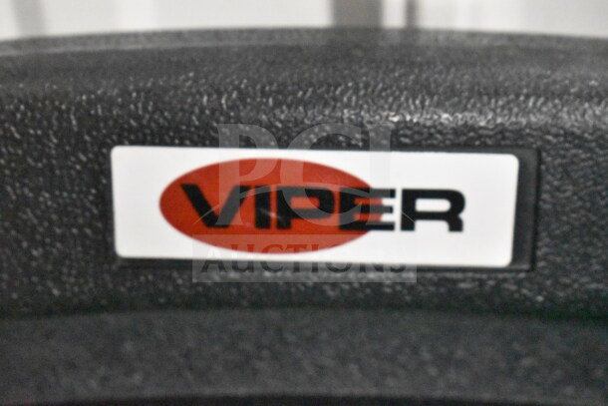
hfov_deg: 24.6
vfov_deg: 16.6
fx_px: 1394
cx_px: 304
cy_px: 203
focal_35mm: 82
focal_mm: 55
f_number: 5.6
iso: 25600
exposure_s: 1/60
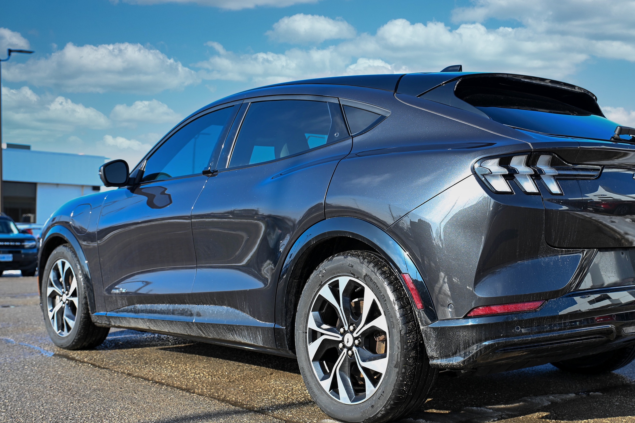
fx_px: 794
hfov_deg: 43.3
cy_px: 233
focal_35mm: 45
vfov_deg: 29.8
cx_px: 394
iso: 64
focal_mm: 33
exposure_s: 1/200
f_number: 4
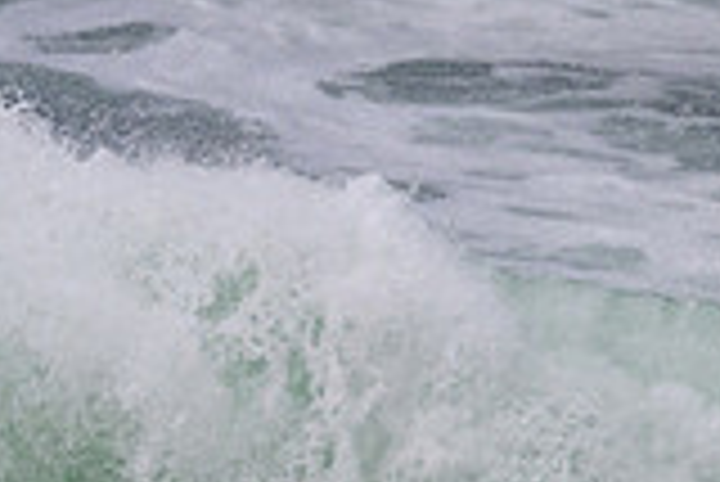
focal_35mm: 2985
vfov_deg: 0.5
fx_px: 59753
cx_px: -468
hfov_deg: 0.7
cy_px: 827
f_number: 11
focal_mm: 600
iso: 560
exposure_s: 1/2000
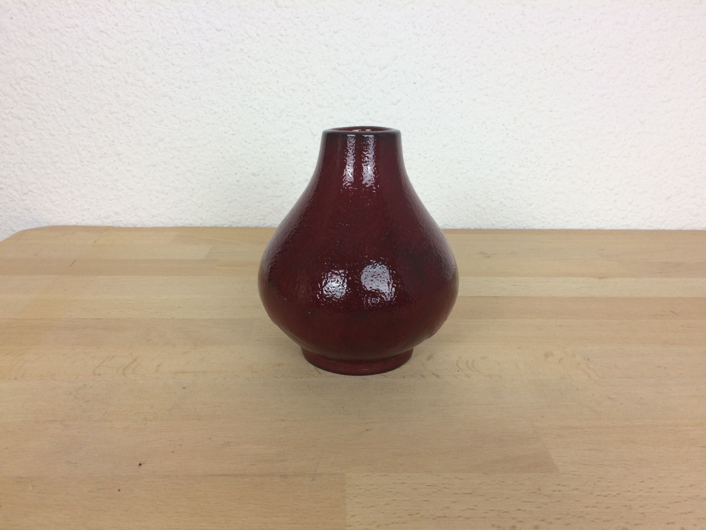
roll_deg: -0.7
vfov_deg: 48.2
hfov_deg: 61.7
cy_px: 265
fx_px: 591
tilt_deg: -17.8
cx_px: 353
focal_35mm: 29
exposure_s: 1/50
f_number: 2.2
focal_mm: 4.15
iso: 40
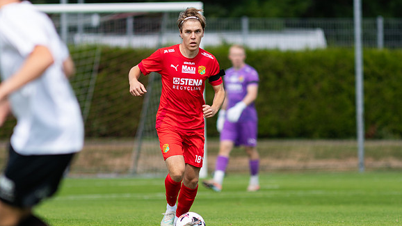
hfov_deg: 3.3
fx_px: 6928
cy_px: 133
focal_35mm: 650
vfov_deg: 1.9
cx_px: 201
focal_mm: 300
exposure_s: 1/1600
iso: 180
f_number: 3.2
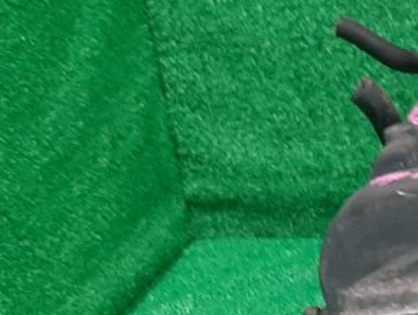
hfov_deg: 14.5
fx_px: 1559
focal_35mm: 129
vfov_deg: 11.0
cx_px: 565
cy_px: 480
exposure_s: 1/50
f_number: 1.7
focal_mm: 3.93
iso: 171
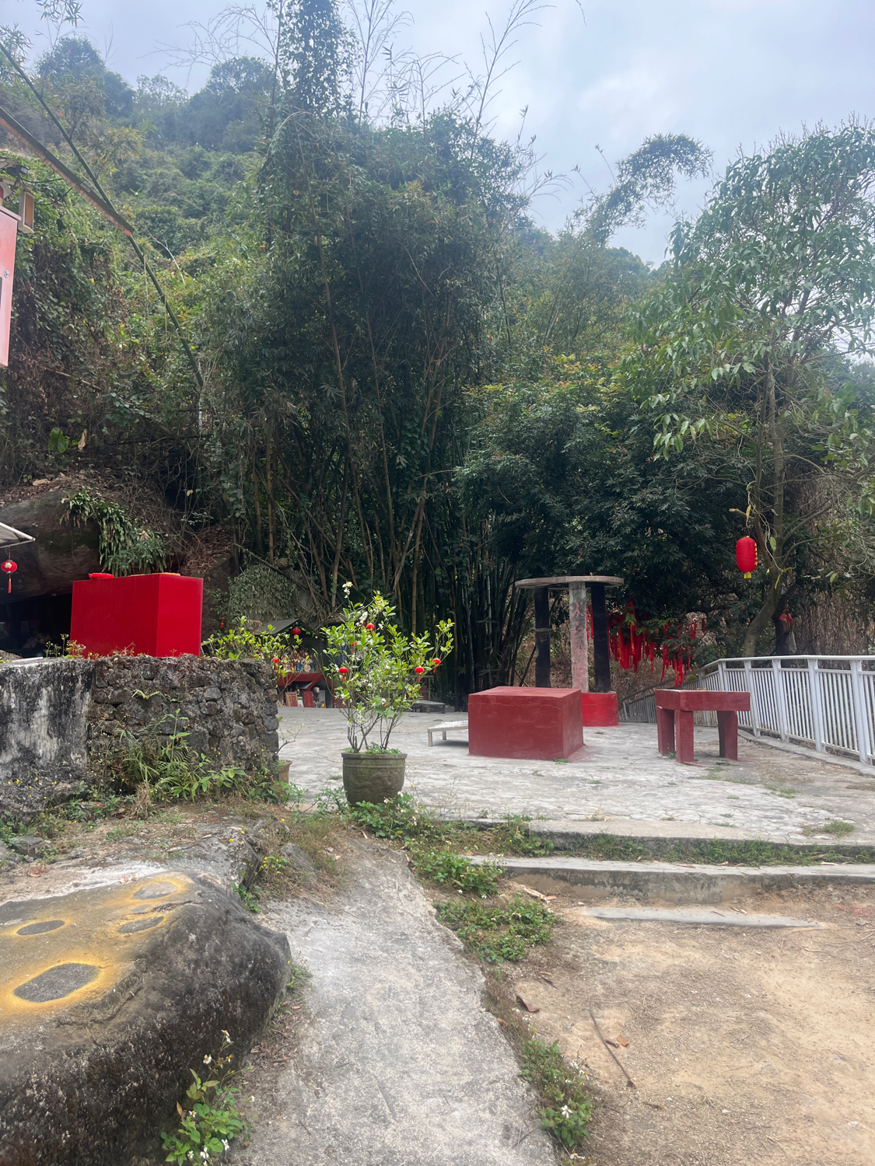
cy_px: 583
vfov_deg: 67.3
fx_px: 876
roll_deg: +2.3
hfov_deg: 53.1
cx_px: 438
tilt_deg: +6.0
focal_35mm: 26
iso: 50
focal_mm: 5.1
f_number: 1.6
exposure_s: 1/438
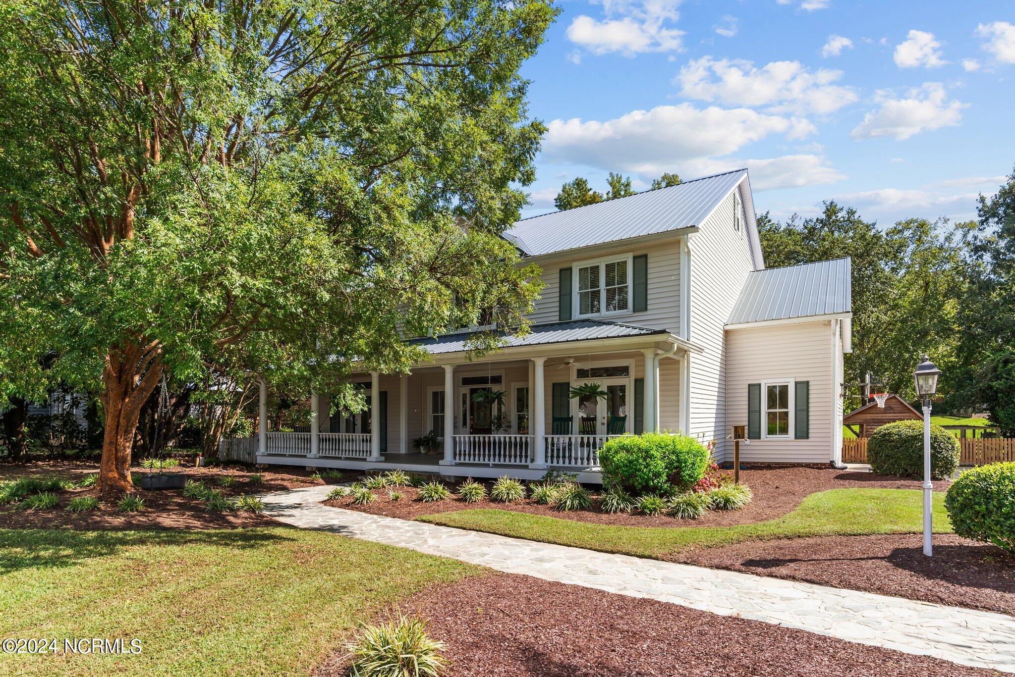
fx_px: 508
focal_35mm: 18
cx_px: 508
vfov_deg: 67.4
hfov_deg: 90.0
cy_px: 338
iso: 250
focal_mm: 18
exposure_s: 1/320
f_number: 8
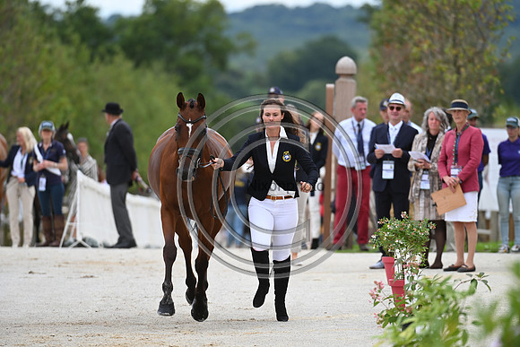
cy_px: 174
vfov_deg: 3.4
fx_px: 5779
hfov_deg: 5.2
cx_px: 260
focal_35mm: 400
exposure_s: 1/1600
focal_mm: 400
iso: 640
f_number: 5.6
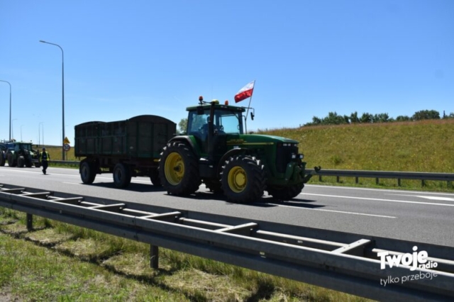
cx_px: 227
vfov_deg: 41.7
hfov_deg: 59.5
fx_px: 397
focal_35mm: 32
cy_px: 151
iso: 400
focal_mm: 21
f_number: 7.1
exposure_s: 1/1600
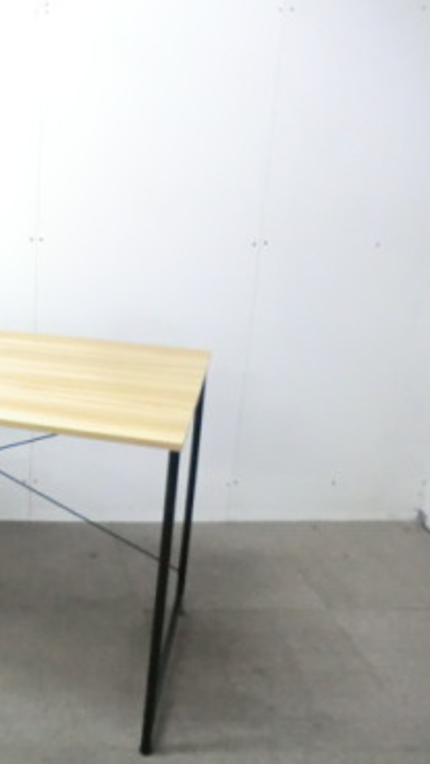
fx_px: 811
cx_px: -66
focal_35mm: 40
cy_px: 377
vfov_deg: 50.5
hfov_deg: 26.8
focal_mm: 4.9
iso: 800
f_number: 3.2
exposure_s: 1/40
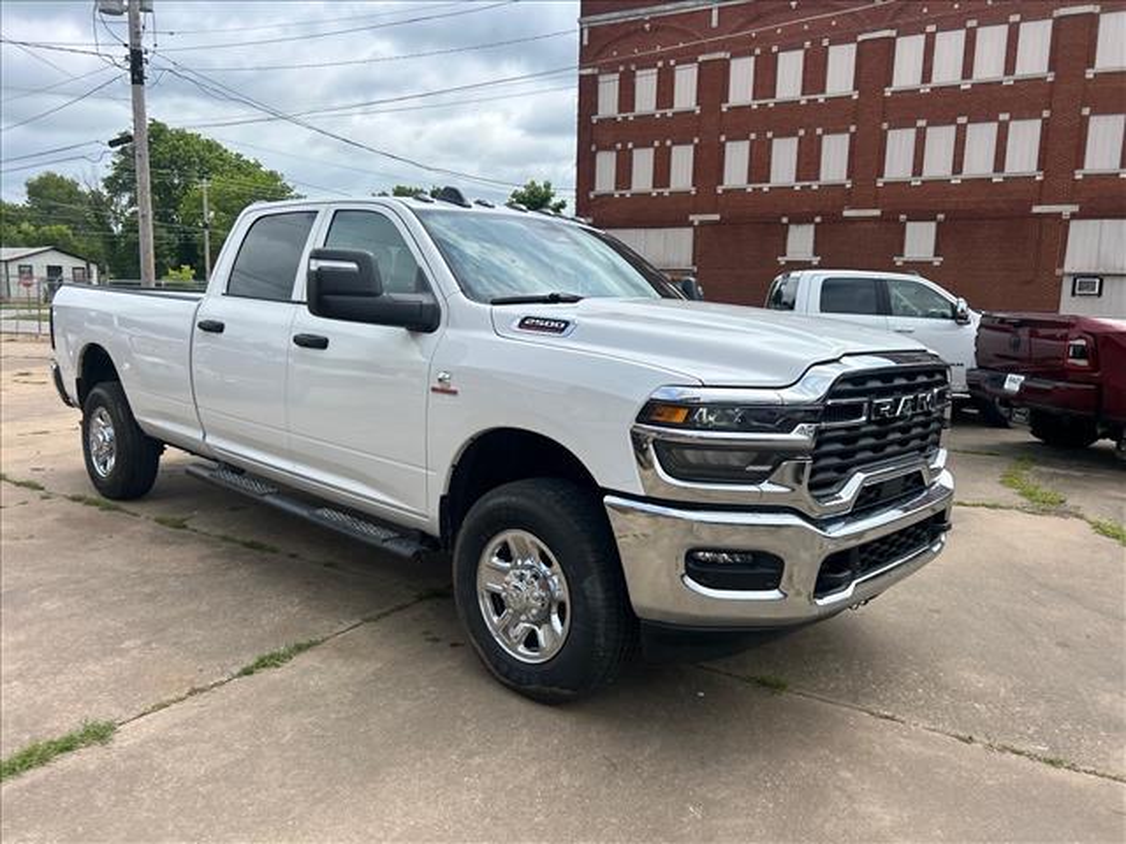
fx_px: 846
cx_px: 563
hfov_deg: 67.3
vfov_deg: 53.1
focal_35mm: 26
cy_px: 422
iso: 50
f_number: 1.5
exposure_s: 1/3968
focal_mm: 5.7
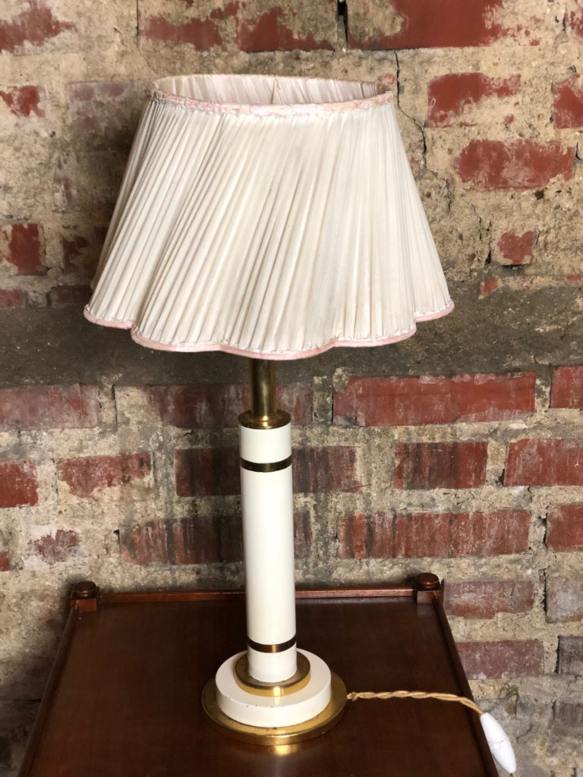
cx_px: 292
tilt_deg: -15.9
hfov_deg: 28.0
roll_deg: +1.5
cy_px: 388
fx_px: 1168
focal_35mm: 52
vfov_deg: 36.8
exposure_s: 1/33
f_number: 2.4
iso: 125
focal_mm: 6
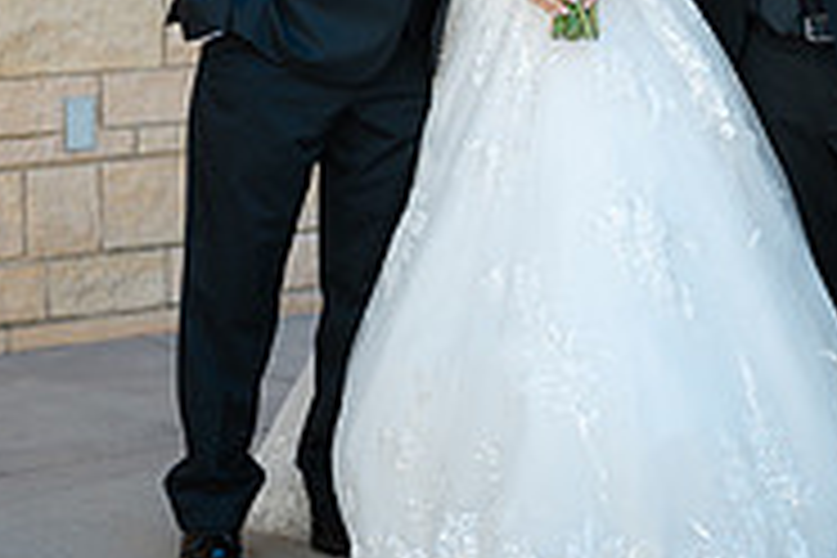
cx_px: 567
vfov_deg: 11.1
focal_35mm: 121
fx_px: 2813
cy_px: -144
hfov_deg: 16.9
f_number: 1.8
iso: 64
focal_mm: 50
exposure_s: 1/640
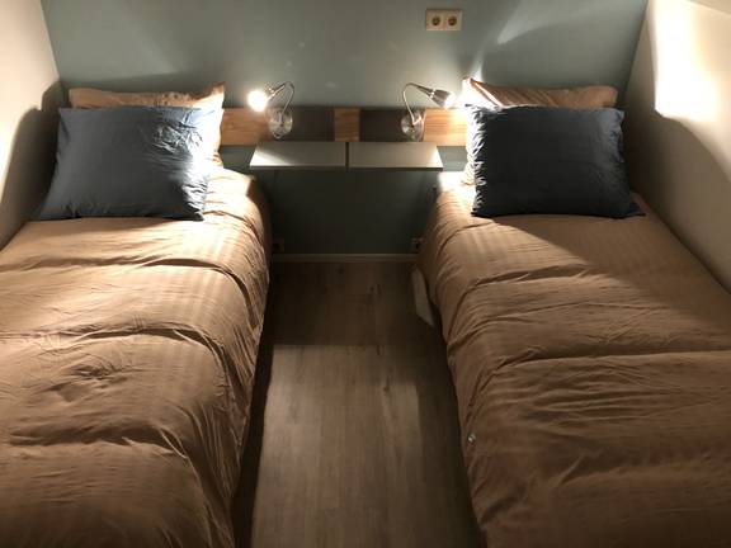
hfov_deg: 61.7
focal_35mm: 29
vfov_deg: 48.2
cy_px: 274
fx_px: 612
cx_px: 366
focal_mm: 3.99
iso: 640
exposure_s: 1/33
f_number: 1.8
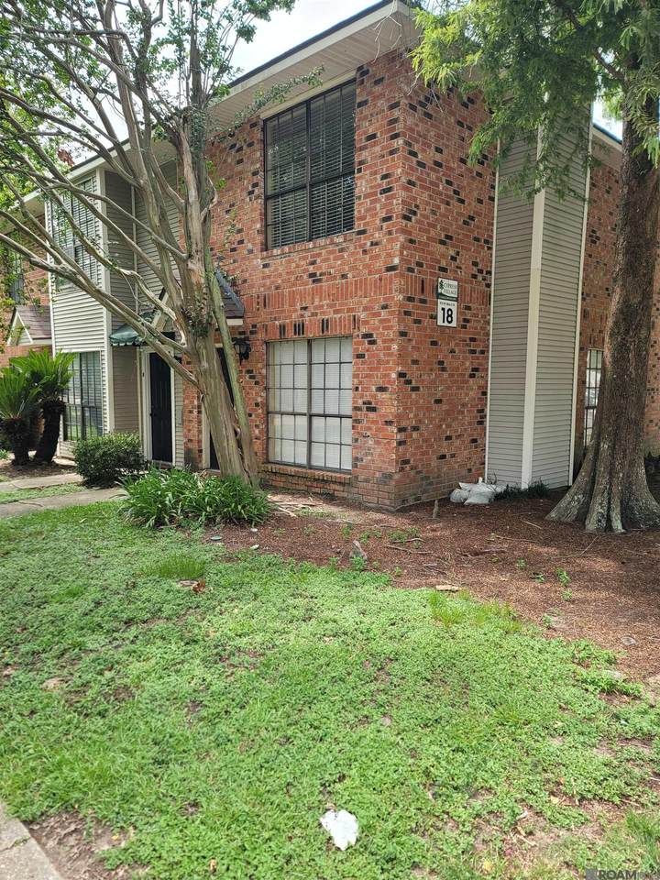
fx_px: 636
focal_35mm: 25
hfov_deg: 54.9
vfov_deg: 69.4
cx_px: 330
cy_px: 440
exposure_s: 1/120
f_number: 1.8
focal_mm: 7
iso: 32
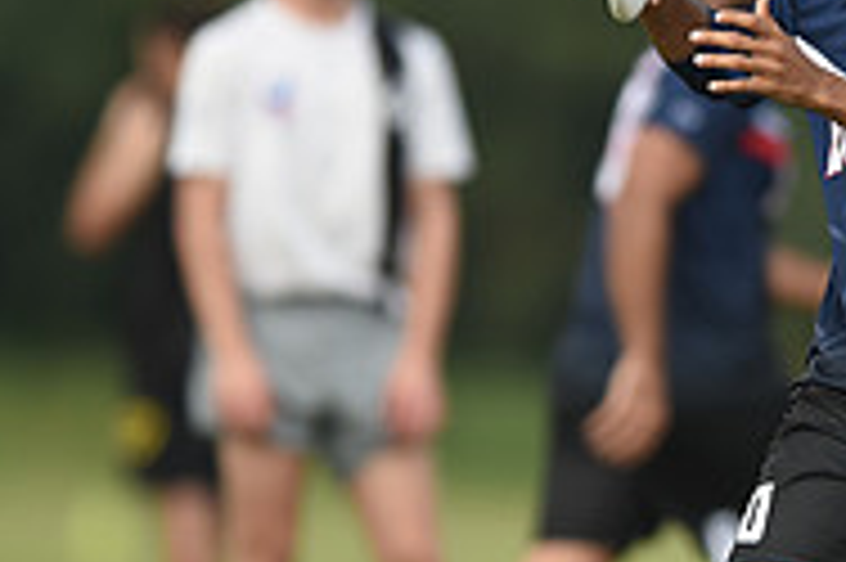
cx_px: 936
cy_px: 220
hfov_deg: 1.7
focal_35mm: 1235
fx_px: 28997
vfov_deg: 1.1
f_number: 2.8
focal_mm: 400
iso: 160
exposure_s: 1/1600
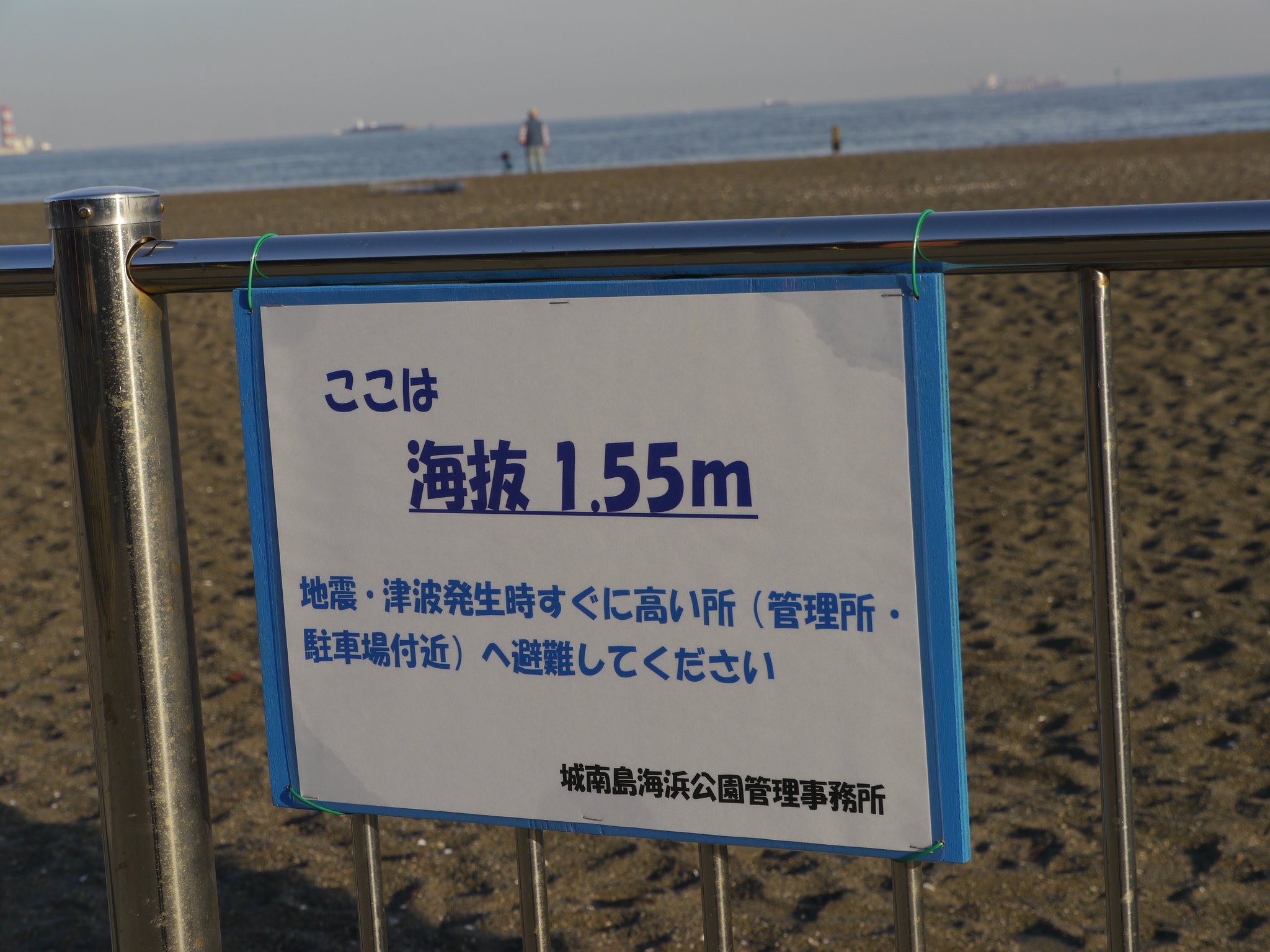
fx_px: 3008
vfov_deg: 18.0
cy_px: 476
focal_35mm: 82
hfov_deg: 23.8
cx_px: 635
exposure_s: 1/320
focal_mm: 41
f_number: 9
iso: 160
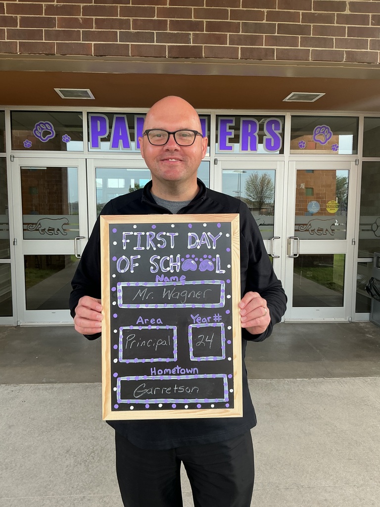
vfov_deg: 61.7
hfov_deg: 48.2
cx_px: 190
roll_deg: +0.3
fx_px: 424
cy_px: 254
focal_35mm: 29
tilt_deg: -6.3
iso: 25
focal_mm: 3
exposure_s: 1/120
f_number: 1.8
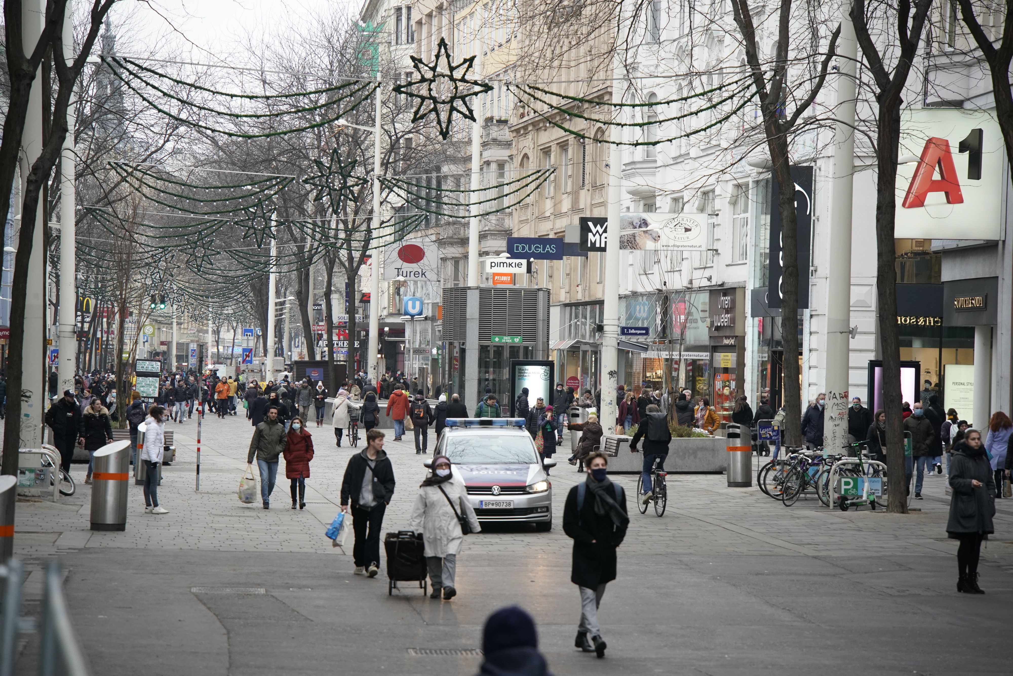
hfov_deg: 16.4
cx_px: 506
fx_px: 3517
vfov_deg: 11.0
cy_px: 338
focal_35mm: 125
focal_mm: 125
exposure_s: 1/500
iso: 1600
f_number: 5
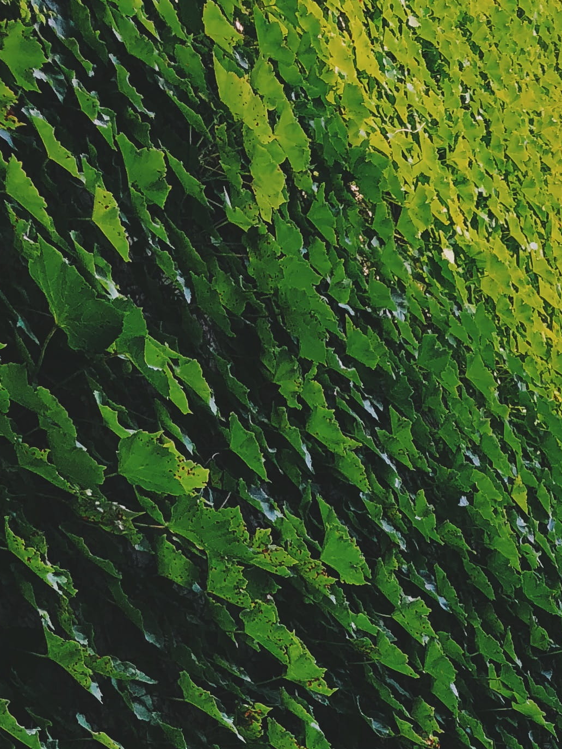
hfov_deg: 16.8
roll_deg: +0.3
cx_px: 762
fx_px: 1775
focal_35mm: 82
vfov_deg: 21.2
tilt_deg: +41.0
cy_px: 1021
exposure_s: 1/294
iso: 20
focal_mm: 3.99
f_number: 1.8
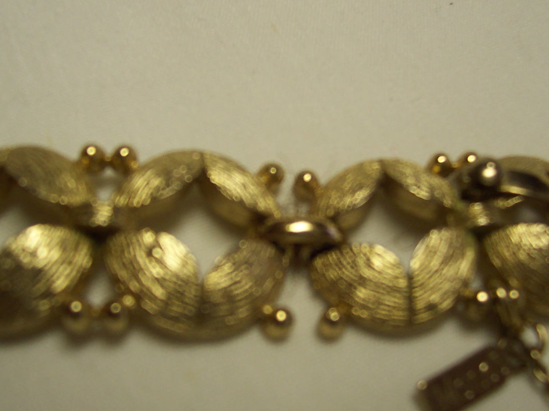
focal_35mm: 45
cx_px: 274
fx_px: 714
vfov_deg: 32.2
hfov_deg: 42.1
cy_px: 202
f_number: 2.8
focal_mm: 5.6
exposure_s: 1/125
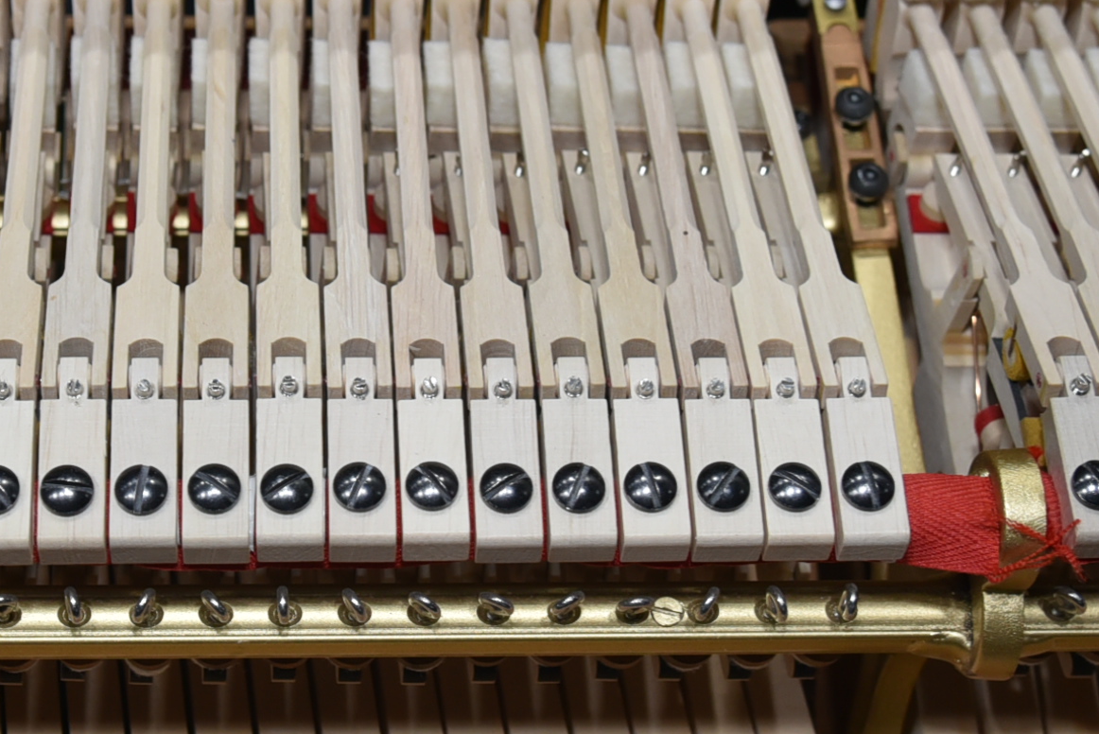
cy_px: 339
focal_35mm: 88
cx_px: 280
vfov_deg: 15.5
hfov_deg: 22.9
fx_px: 2688
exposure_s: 1/125
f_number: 5.6
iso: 800
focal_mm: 34
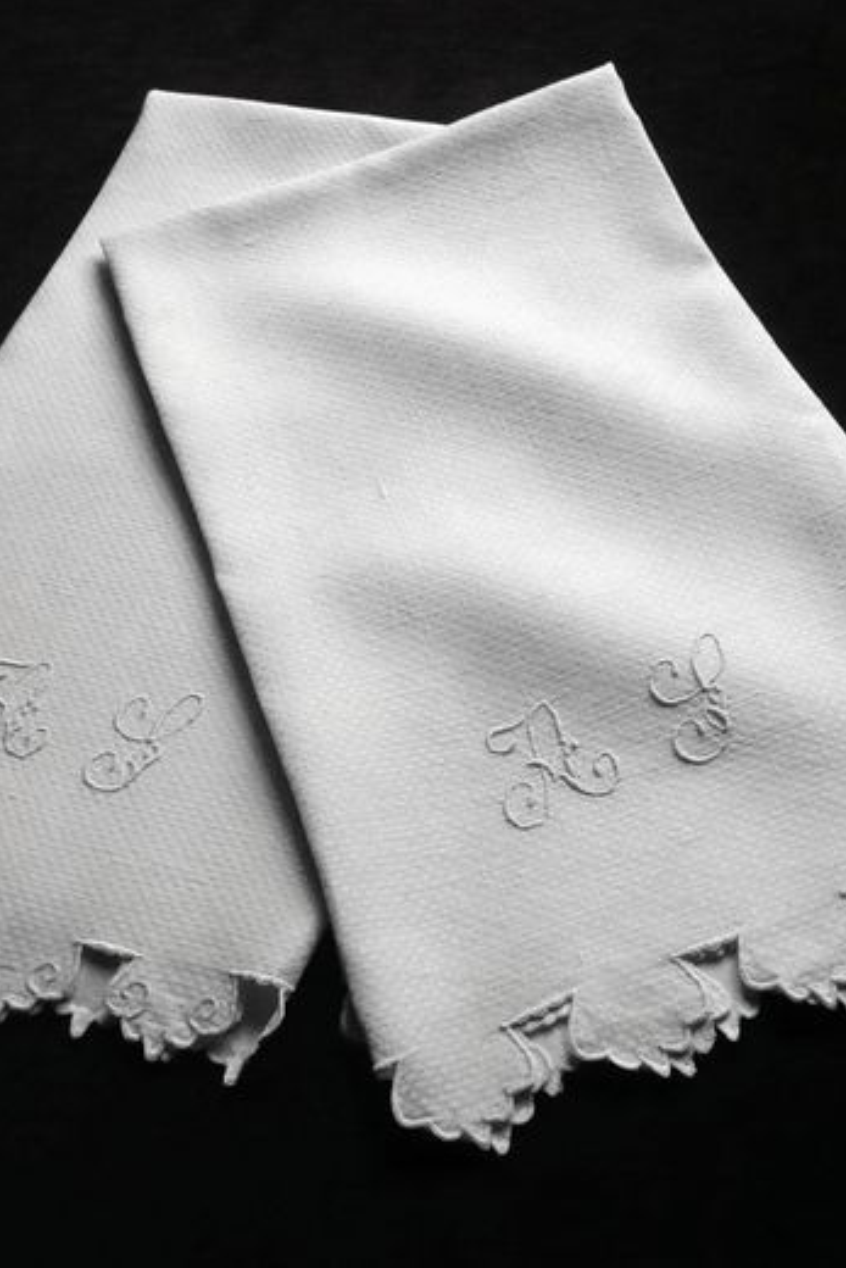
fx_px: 1726
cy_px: 630
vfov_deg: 40.3
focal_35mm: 49
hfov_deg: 27.5
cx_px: 380
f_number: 2.8
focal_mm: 5.8
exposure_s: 1/250
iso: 400
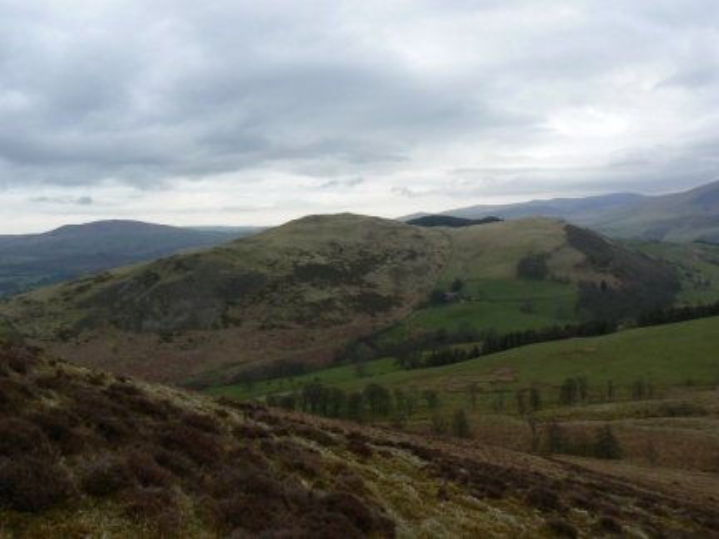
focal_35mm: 36
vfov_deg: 39.7
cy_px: 270
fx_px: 748
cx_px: 360
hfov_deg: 51.4
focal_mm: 6
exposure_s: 1/125
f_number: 5.6
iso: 80
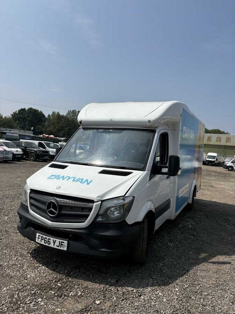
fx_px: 235
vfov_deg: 67.3
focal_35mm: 26
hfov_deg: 53.1
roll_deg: -0.6
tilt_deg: +0.2
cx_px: 118
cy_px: 157
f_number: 1.6
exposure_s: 1/6993
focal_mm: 5.96
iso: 50
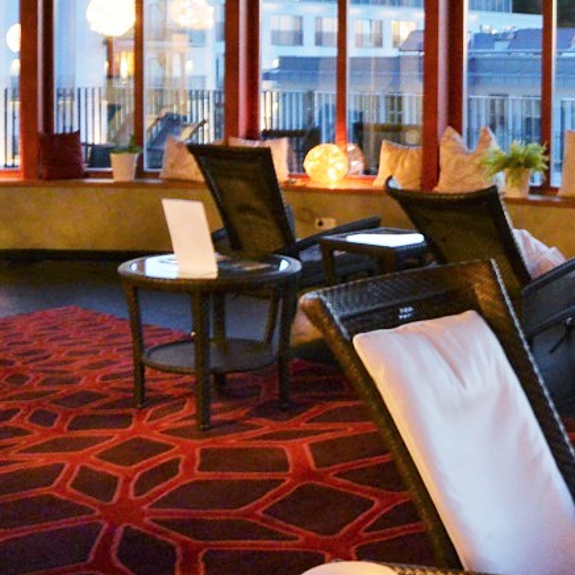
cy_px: 114
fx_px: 1146
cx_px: 459
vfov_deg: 27.6
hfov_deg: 27.6
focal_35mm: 61
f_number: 3.5
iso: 800
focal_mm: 11
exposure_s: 1/13
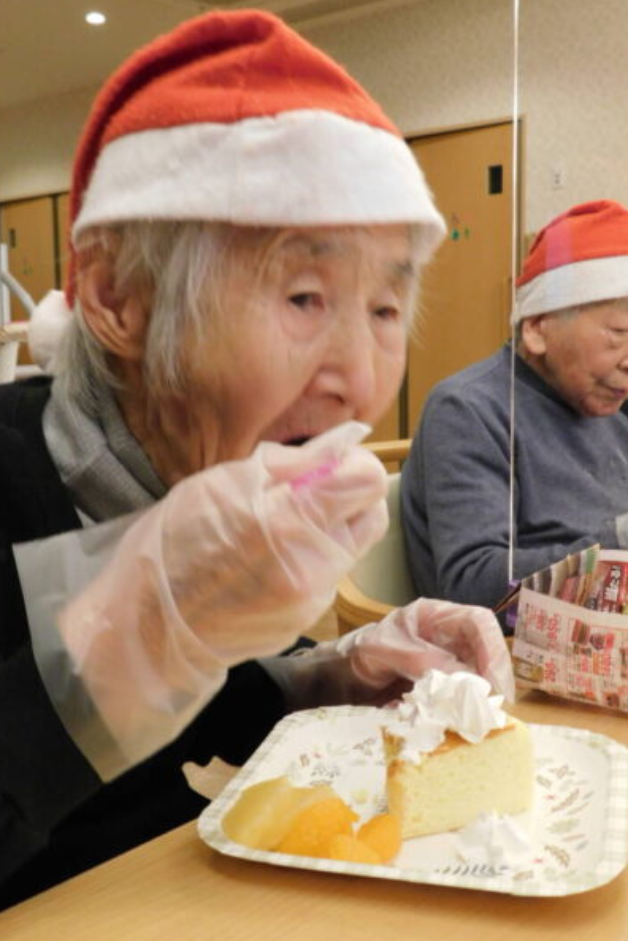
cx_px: 314
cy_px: 470
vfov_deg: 46.4
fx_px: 1099
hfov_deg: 31.9
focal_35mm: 42
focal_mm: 7.1
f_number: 3.6
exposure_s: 1/20
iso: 400
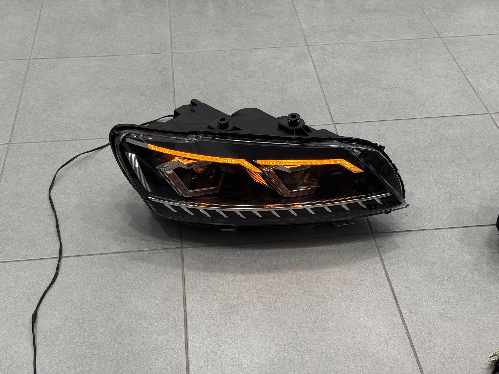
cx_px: 250
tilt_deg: -39.8
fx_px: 692
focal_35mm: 48
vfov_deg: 30.3
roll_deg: -0.1
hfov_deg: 39.7
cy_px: 187
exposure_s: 1/392
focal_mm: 6.76
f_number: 1.78
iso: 125
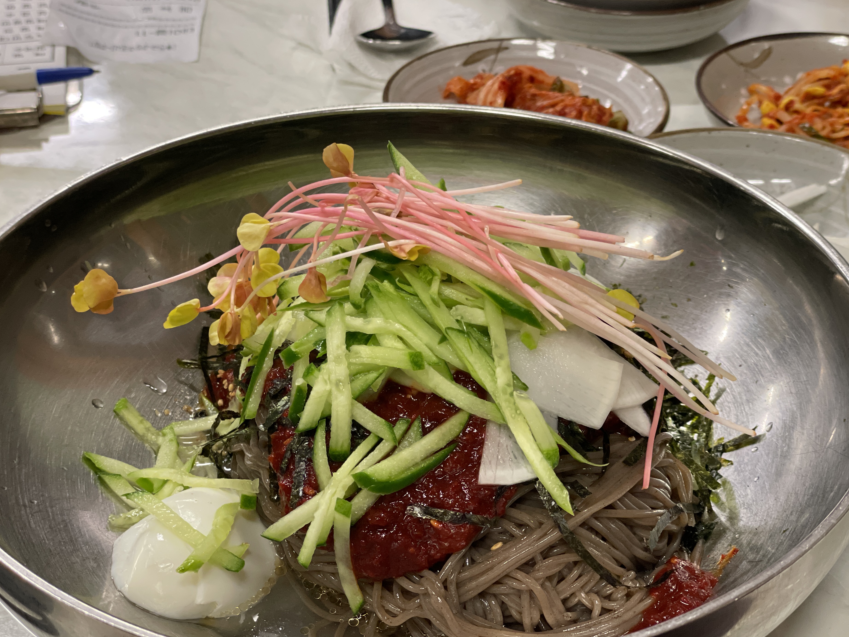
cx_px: 454
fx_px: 1398
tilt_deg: -35.5
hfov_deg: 33.8
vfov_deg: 25.7
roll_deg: +0.2
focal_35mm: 57
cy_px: 345
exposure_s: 1/120
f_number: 2
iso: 250
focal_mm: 6
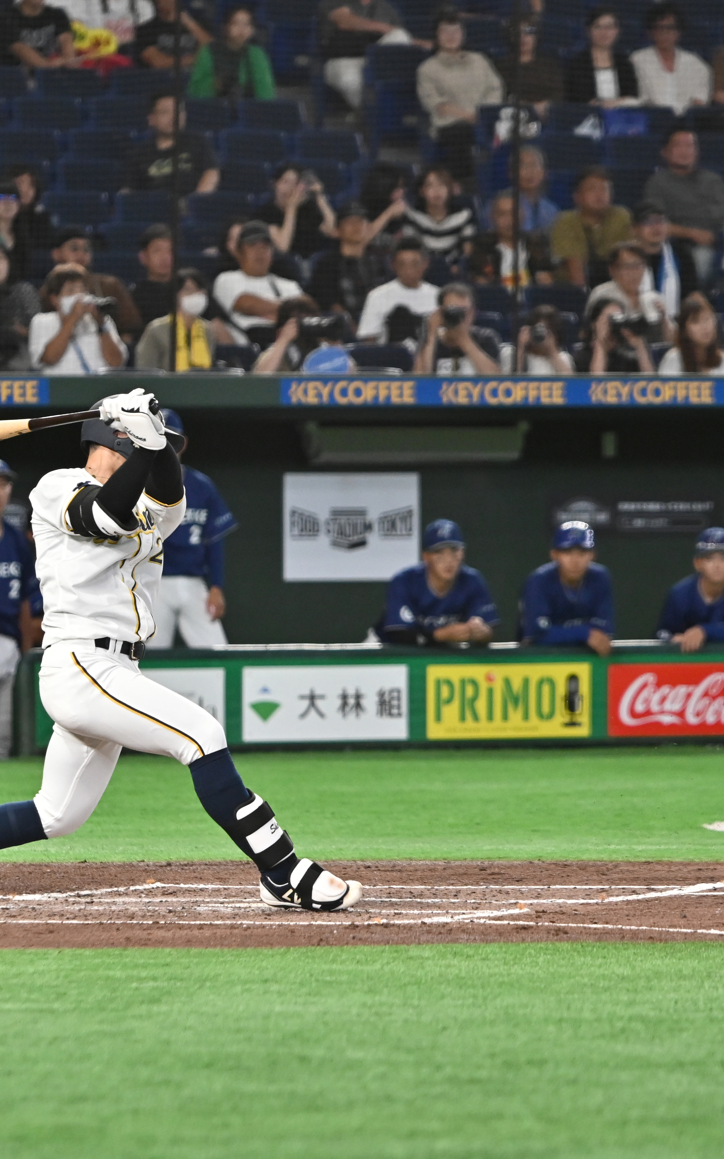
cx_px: 185
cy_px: 579
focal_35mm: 368
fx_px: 11618
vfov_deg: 5.7
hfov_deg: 3.6
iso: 1600
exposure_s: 1/1000
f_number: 2.8
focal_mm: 160
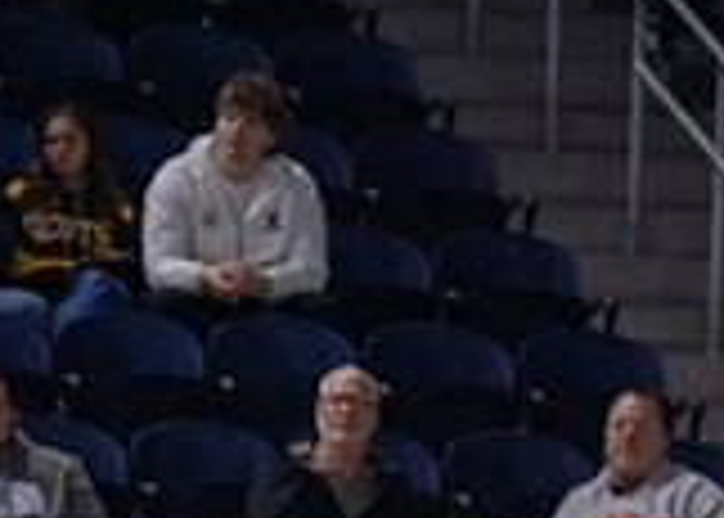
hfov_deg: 1.8
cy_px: 953
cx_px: -79
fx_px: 23112
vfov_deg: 1.3
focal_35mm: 1124
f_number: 2.8
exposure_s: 1/1000
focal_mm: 200
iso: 2000
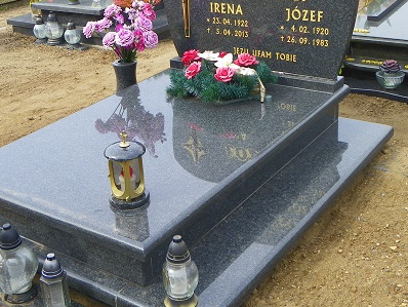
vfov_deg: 27.4
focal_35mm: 53
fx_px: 625
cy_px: 102
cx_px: 181
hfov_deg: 36.1
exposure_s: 1/160
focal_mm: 5.9
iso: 64
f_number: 3.5
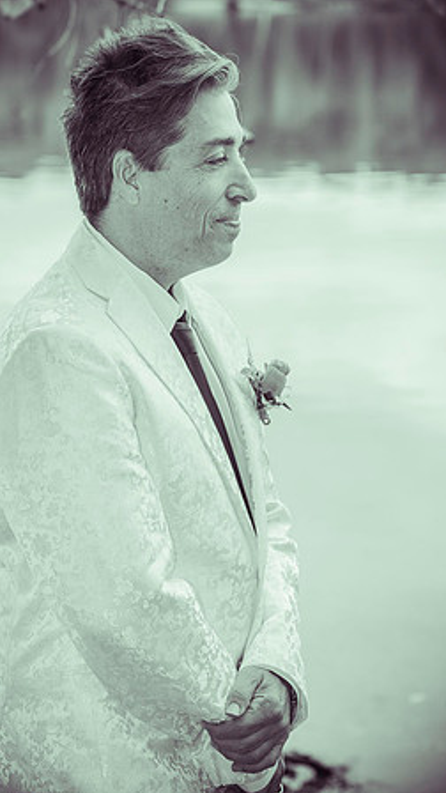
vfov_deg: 21.4
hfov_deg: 12.1
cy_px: 396
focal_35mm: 100
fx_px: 2102
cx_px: 195
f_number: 5
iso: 500
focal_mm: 95
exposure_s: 1/200
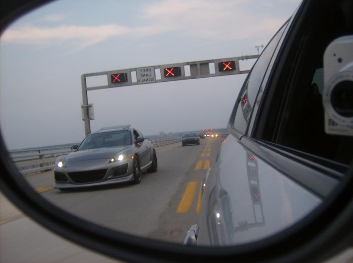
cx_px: 176
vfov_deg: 39.5
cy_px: 132
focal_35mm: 36
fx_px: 366
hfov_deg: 51.5
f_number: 2.8
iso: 100
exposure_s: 1/135
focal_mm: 6
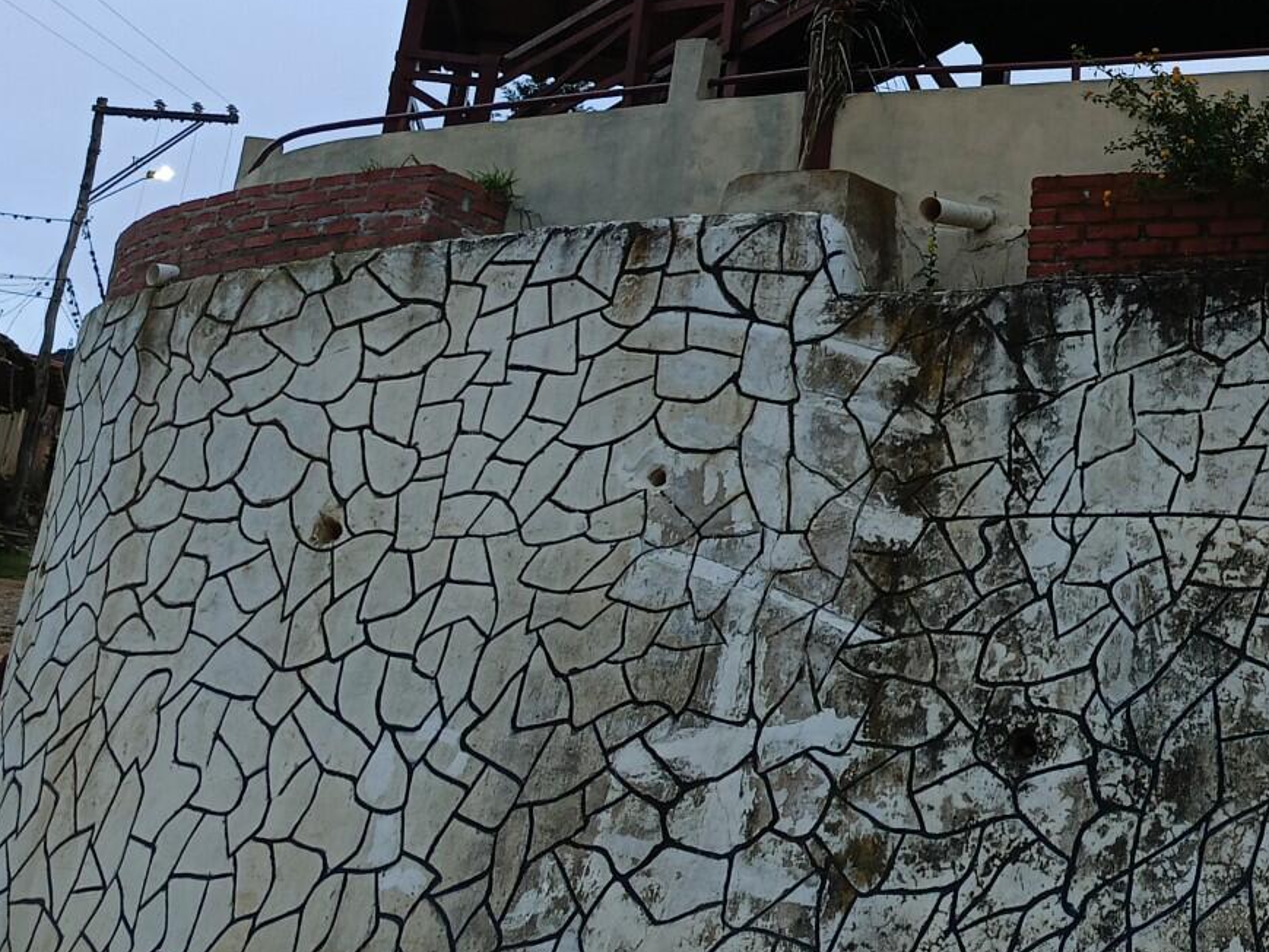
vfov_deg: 26.6
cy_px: 96
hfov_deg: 33.9
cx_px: 1184
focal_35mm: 53
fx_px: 1943
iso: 400
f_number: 1.75
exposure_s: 1/50
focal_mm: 5.24
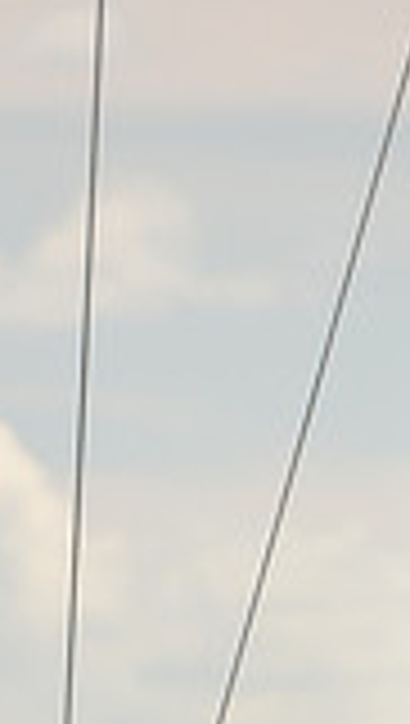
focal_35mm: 697
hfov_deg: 1.8
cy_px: 1205
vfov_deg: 3.1
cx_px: 205
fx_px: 13422
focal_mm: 185
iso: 320
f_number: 4.5
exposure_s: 1/1250
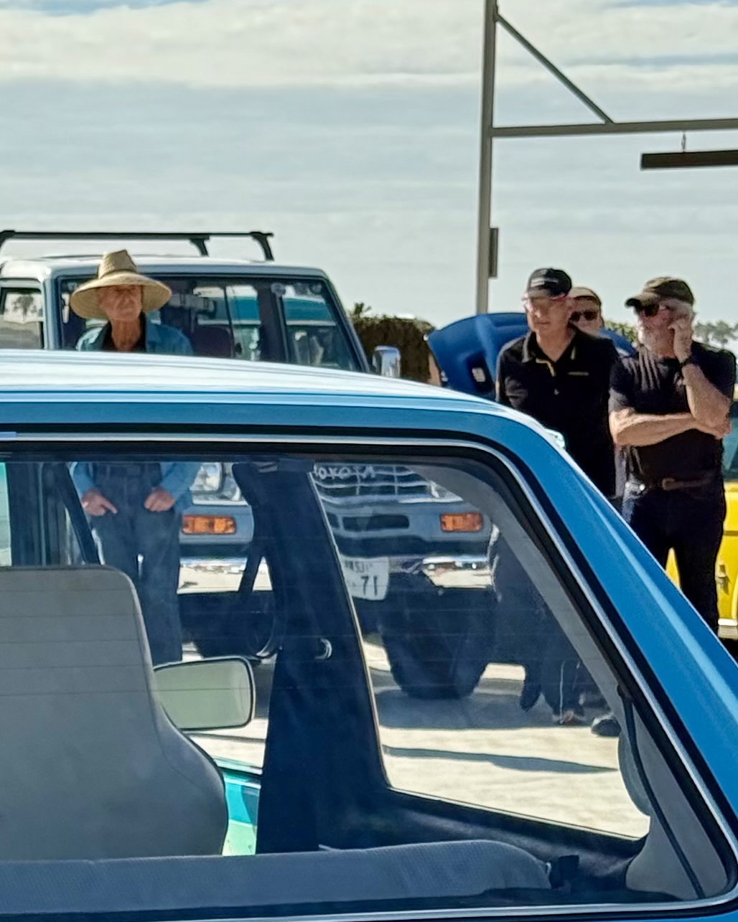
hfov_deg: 10.4
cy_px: 1006
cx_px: -63
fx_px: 4013
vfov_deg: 12.9
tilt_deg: -7.2
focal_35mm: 147
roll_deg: -0.6
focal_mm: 6.76
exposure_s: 1/1403
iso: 100
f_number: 1.78
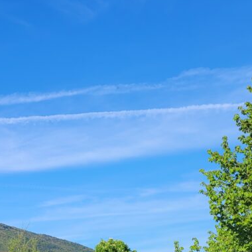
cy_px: 205
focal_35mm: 62
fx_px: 511
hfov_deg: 24.5
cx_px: -66
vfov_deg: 27.1
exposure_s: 1/1804
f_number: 1.8
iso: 40
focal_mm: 5.4
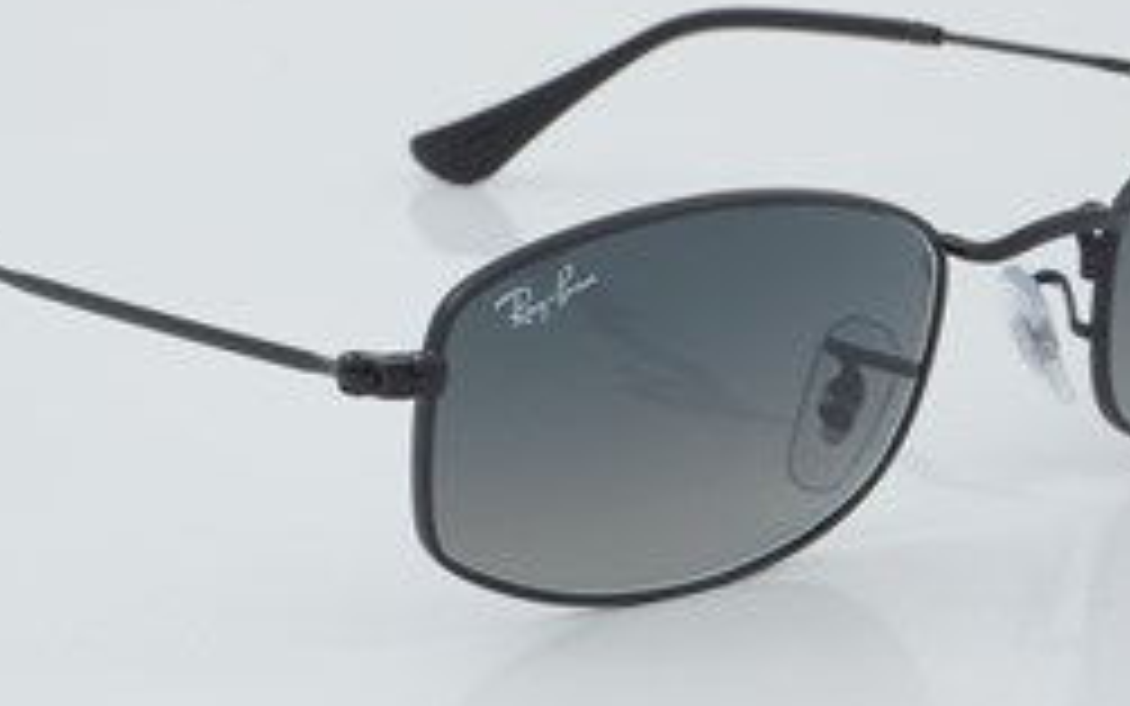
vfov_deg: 9.8
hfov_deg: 15.6
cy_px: 319
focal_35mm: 134
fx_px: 4122
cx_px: 576
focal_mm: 55
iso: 100
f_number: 29
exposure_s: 1/4
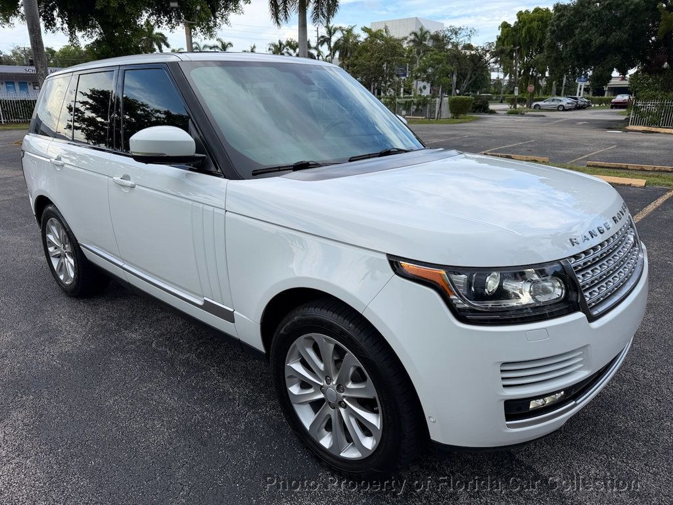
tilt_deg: -18.3
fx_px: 467
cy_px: 252
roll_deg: -0.9
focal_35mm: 24
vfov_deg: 56.8
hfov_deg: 71.6
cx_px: 336
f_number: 1.78
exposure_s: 1/2053
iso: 80
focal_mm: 6.76
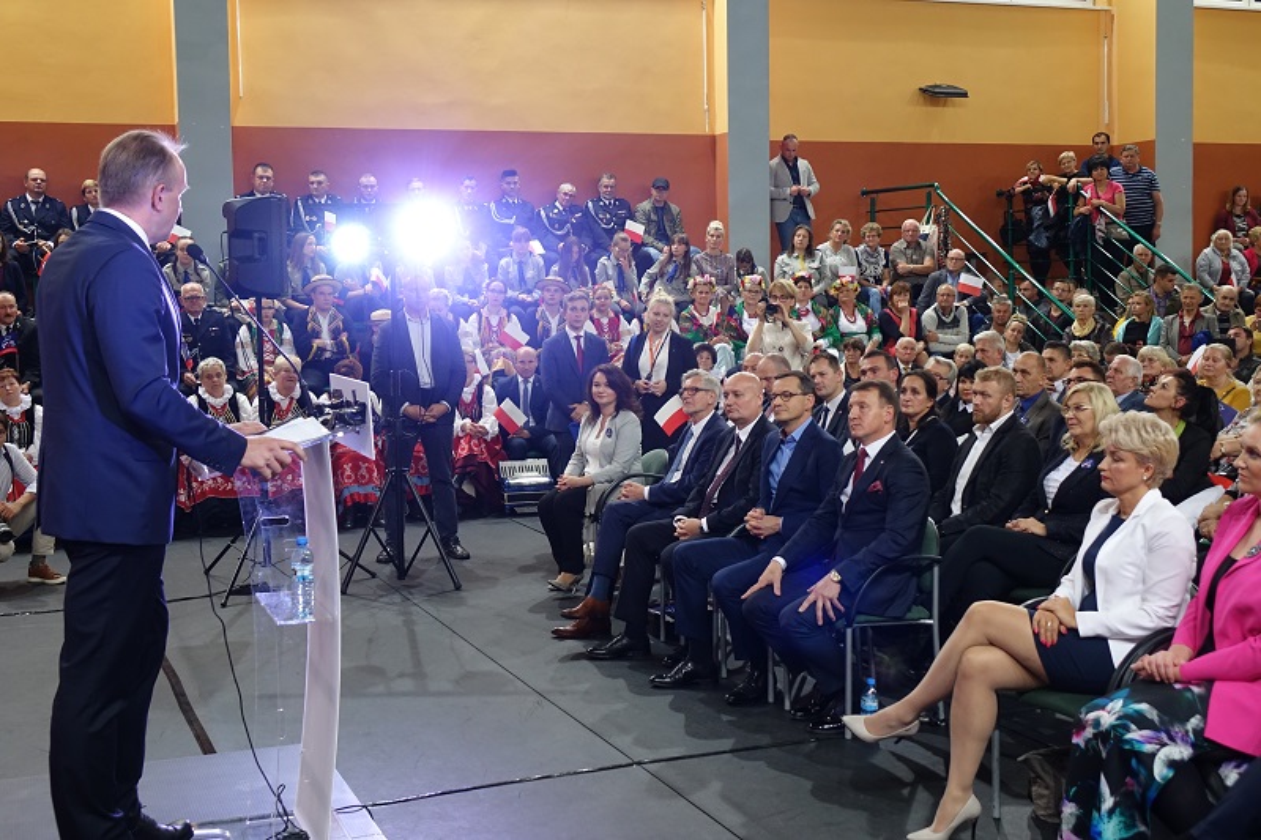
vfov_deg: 29.9
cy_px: 420
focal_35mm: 45
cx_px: 630
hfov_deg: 43.6
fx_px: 1576
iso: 500
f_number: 2.8
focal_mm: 16.43
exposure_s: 1/50
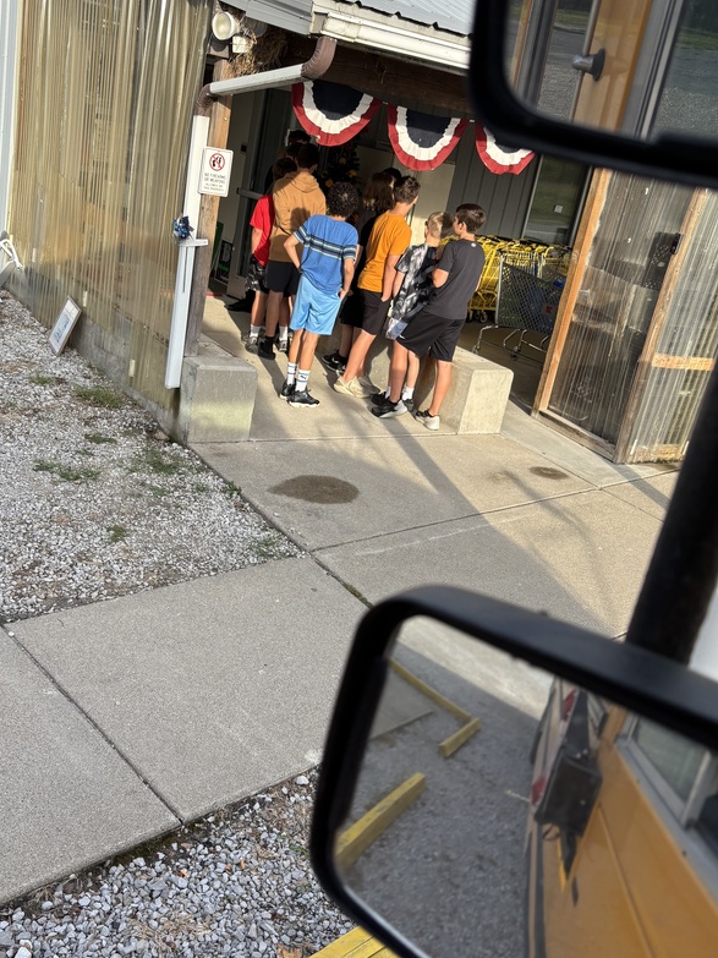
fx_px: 941
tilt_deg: -19.5
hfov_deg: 41.8
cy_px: 454
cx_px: 330
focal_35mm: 34
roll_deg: -13.6
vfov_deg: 53.9
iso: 50
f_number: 1.6
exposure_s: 1/1080
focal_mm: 5.96
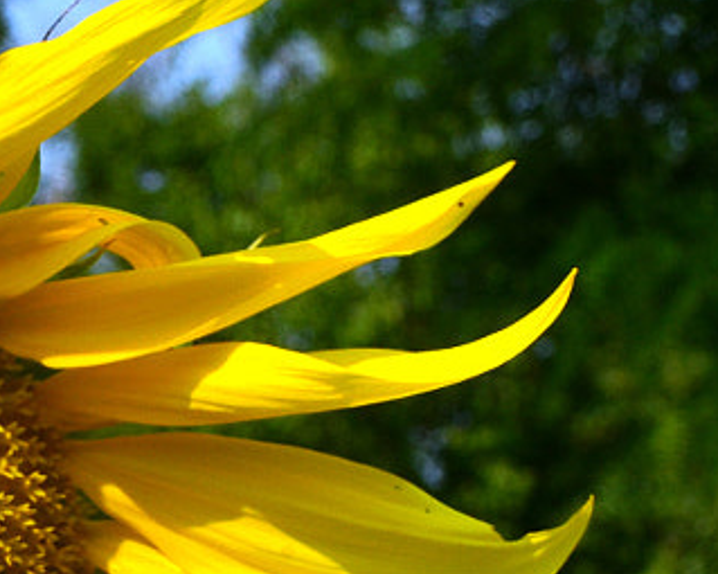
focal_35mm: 183
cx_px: -619
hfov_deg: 9.9
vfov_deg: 8.3
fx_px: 3888
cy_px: 766
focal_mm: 26
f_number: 11
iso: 200
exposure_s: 1/400
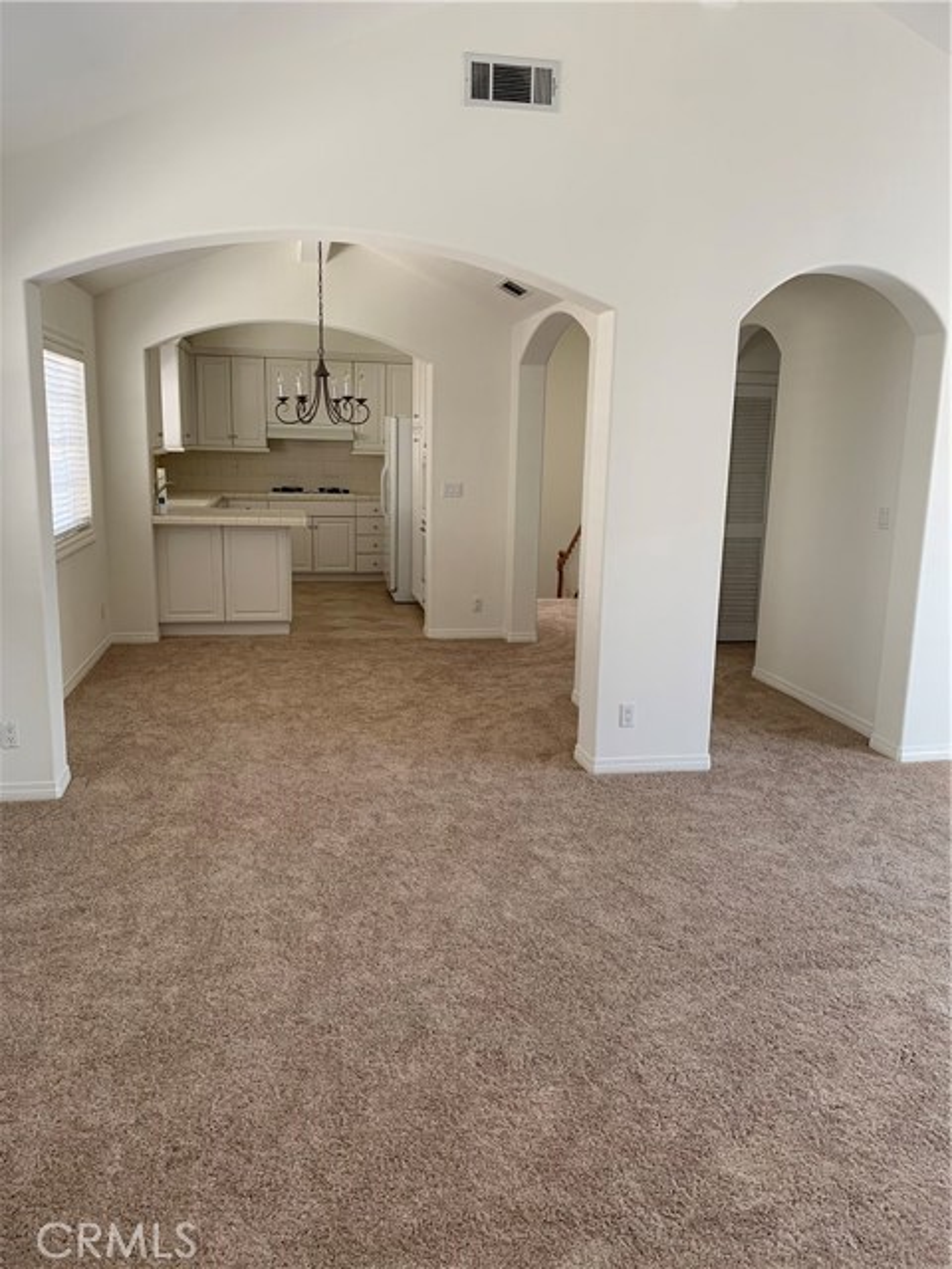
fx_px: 953
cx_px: 476
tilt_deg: -9.4
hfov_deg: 53.1
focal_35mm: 26
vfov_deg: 67.3
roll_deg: -1.0
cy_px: 634
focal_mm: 4.25
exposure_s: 1/121
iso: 80
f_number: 1.8
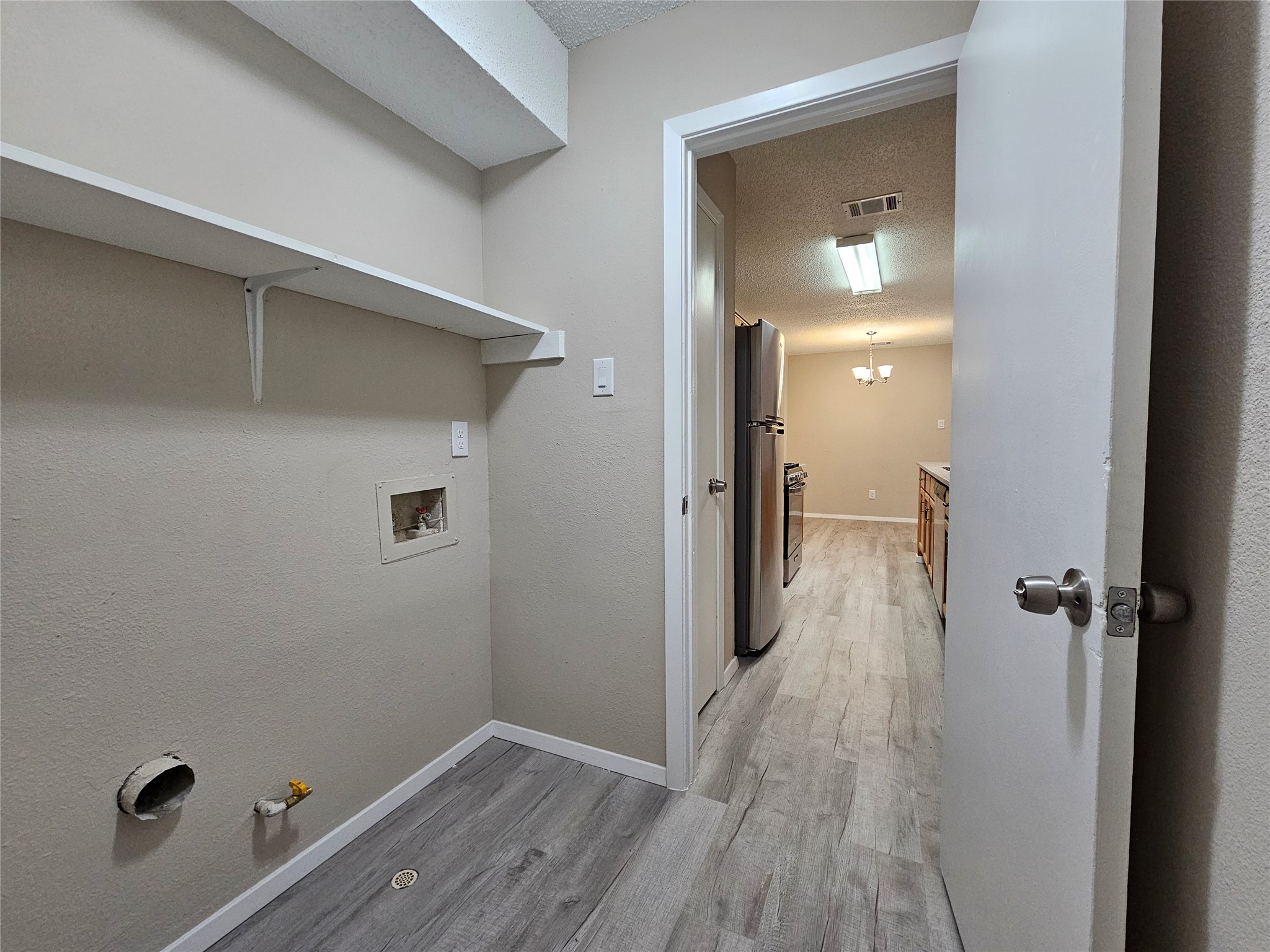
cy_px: 476
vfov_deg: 89.9
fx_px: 477
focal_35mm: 13
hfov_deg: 106.2
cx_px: 635
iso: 250
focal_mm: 2.2
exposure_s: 1/60
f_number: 2.2
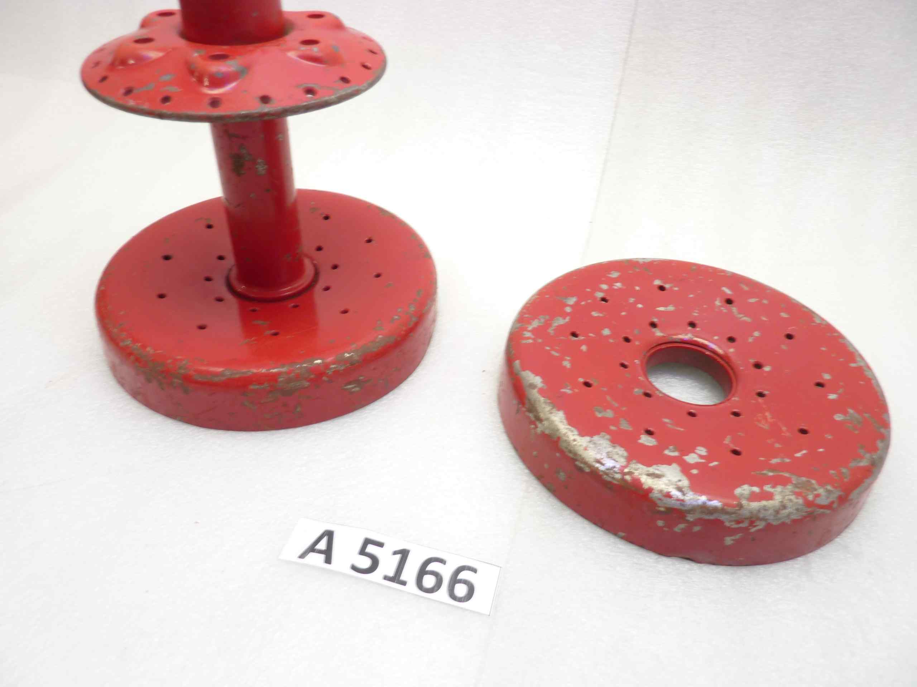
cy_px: 344
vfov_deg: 54.9
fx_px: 662
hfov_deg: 69.4
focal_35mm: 25
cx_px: 458
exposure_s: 1/10
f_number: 3.3
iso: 80
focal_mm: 4.1
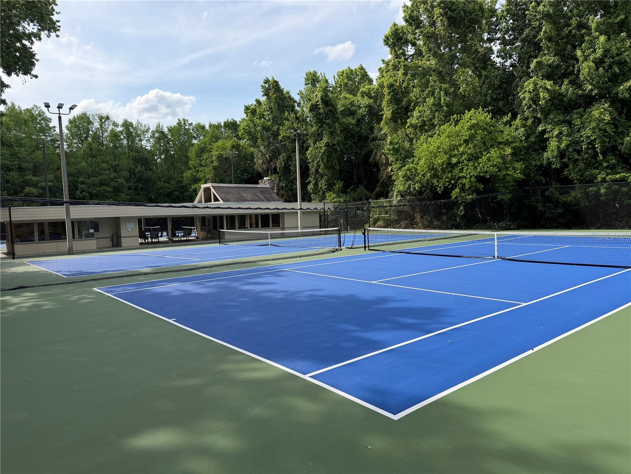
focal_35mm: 24
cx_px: 316
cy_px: 237
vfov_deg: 56.8
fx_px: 437
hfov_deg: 71.6
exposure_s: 1/2907
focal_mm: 6.76
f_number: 1.78
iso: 100
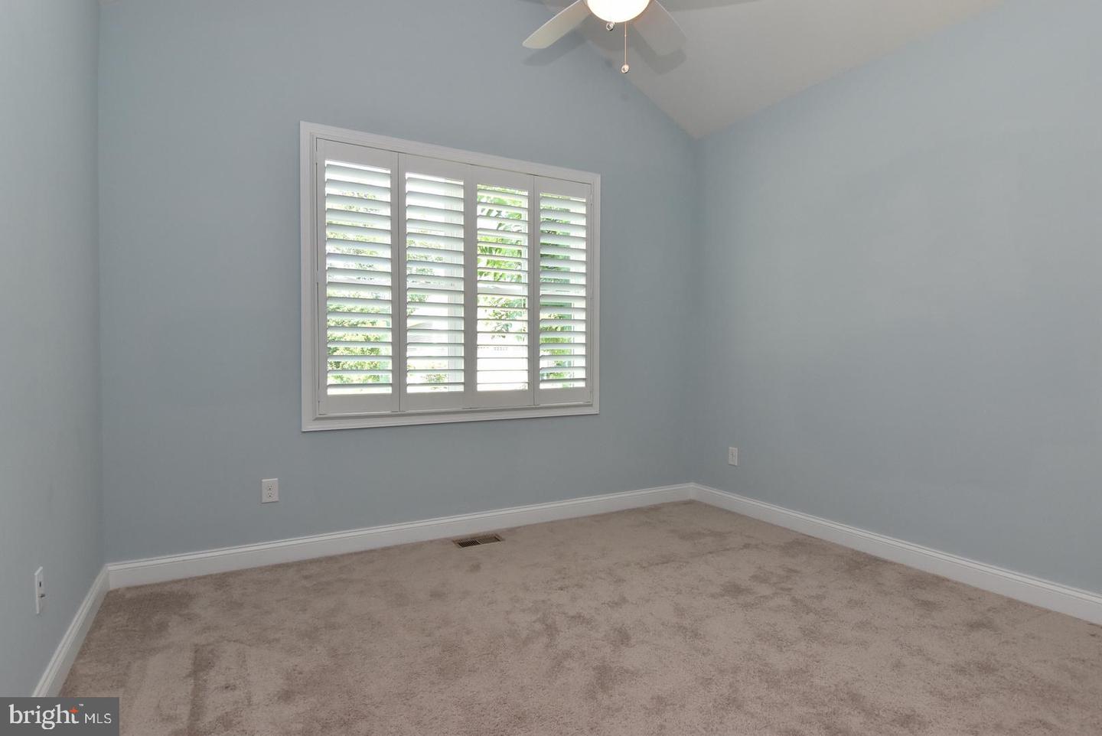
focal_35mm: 18
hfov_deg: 90.0
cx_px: 551
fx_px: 551
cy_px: 368
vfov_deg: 67.5
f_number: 9
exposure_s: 1/80
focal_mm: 12
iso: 800
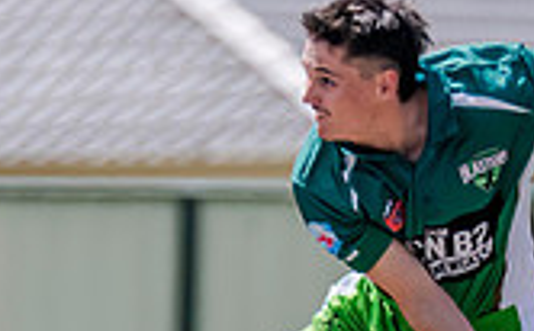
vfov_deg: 0.6
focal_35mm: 2363
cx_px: 823
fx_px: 34320
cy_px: 589
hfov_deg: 0.9
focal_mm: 500
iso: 800
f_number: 6.3
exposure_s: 1/2500
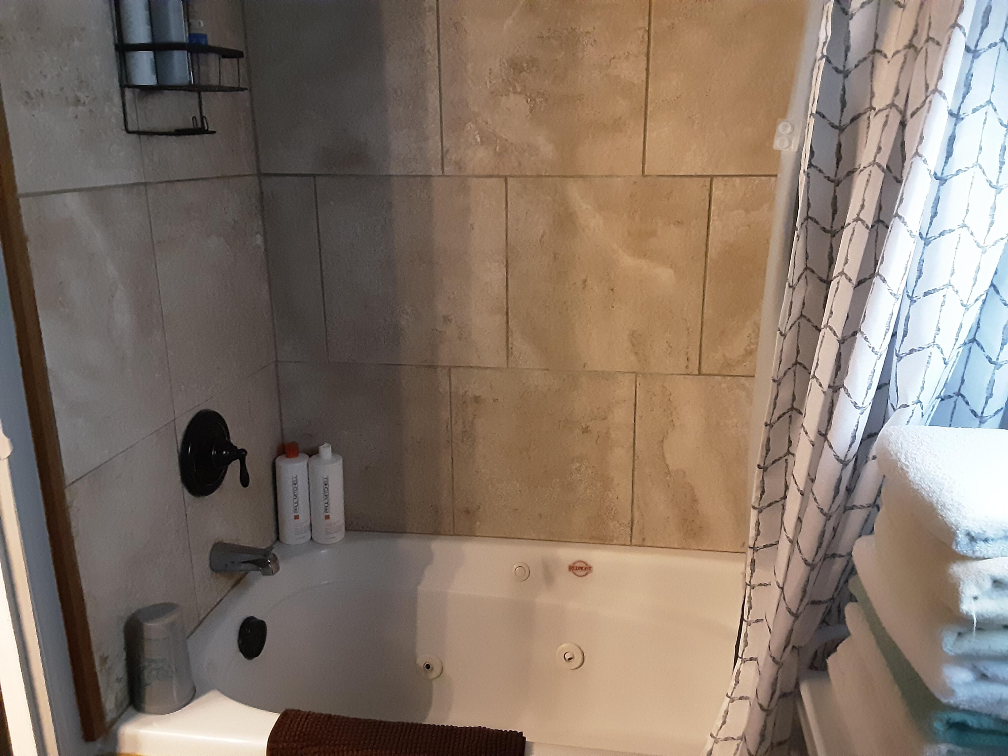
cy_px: 378
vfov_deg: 49.7
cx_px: 504
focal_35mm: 28
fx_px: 815
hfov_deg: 63.4
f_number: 1.9
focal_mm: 2.9
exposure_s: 1/20
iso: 640
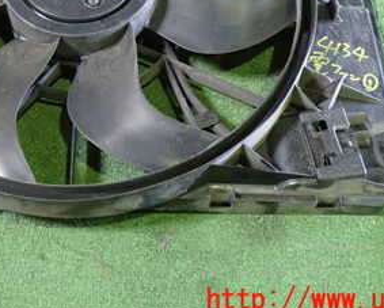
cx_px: 106
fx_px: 705
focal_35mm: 62
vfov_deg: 23.7
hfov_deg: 30.1
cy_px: 12
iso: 800
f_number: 2.3
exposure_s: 1/25
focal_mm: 5.4
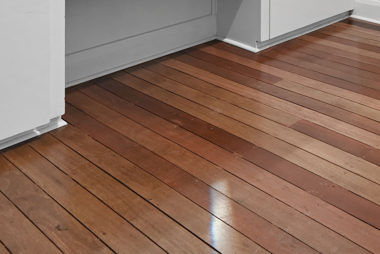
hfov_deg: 37.6
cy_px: -109
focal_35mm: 44
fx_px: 465
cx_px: 413
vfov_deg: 24.8
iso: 100
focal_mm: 14
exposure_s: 1/1.67
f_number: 4
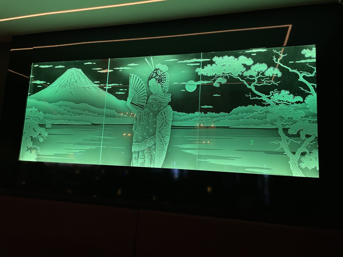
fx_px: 258
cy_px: 128
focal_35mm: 26
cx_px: 172
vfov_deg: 53.1
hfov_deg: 67.3
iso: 250
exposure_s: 1/58
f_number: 1.6
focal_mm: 4.2
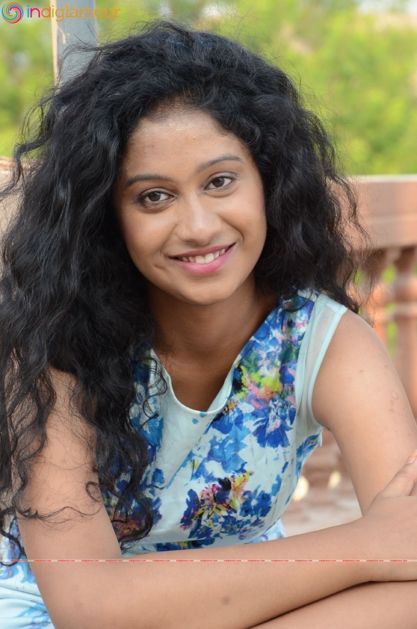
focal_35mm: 158
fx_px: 2750
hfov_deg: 8.7
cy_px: 314
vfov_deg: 13.1
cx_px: 208
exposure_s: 1/125
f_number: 7.1
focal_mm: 105
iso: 500
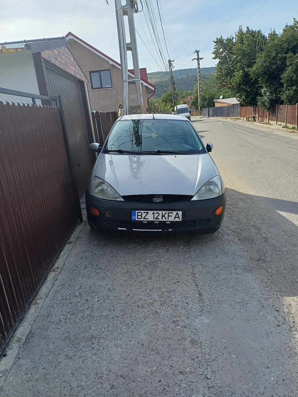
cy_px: 198
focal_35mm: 25
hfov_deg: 54.9
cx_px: 149
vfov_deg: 69.4
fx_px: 287
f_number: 1.8
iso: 50
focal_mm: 4.65
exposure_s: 1/1000
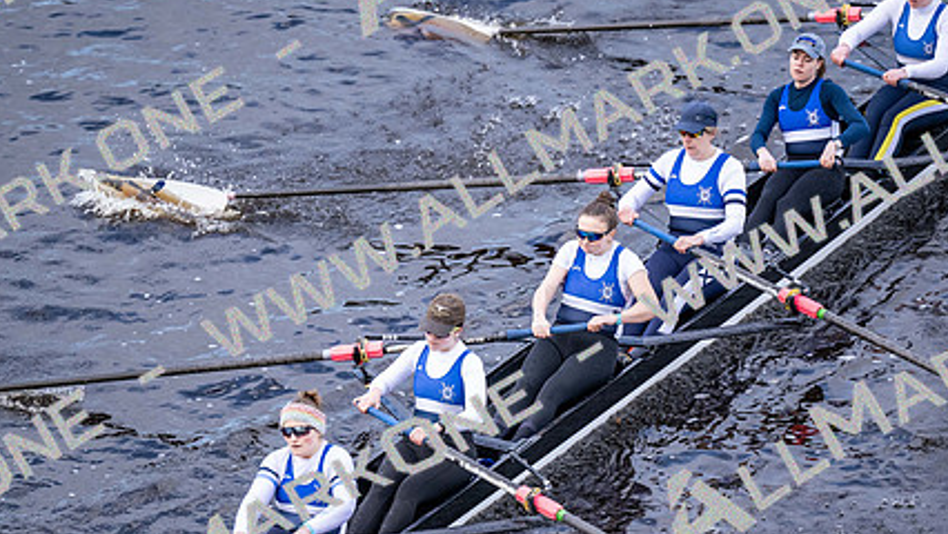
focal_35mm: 285
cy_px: 364
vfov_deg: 4.3
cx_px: 476
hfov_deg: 7.6
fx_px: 7167
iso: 1600
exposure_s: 1/2000
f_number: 2.8
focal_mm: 200
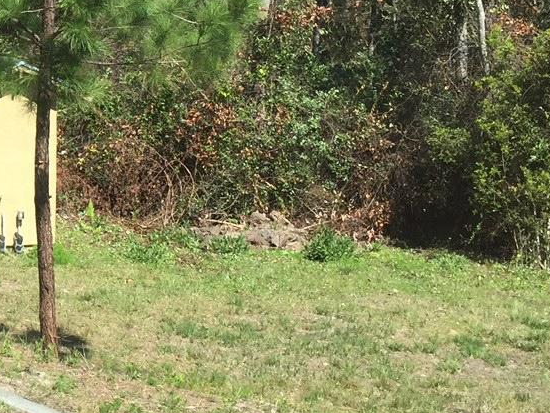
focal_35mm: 86
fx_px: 1367
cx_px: -171
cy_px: 27
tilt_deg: -5.9
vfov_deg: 16.9
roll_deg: -0.2
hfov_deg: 20.7
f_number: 2.2
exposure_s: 1/842
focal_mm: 4.15
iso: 32
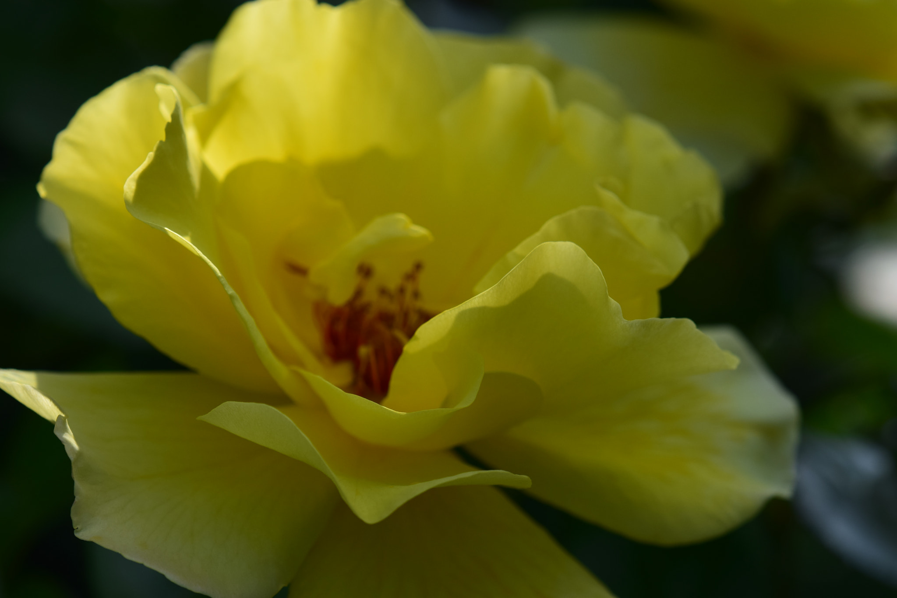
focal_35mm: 128
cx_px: 448
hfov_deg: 16.1
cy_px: 299
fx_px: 3176
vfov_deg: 10.8
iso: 200
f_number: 7.1
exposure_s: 1/800
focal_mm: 85
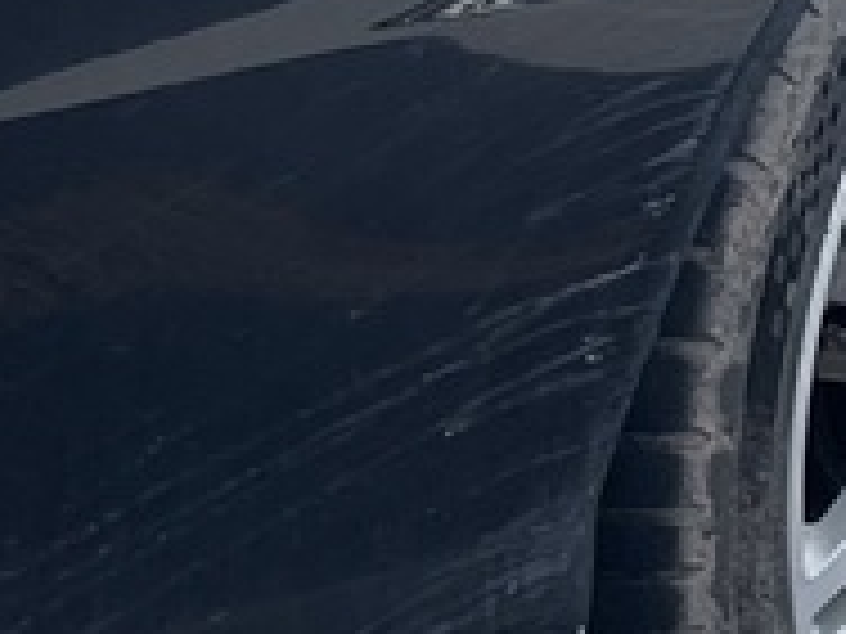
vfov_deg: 7.0
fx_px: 4863
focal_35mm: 199
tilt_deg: -10.2
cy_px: -949
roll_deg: +0.2
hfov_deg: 9.9
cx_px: 423
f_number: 1.6
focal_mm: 4.2
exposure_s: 1/2053
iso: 32
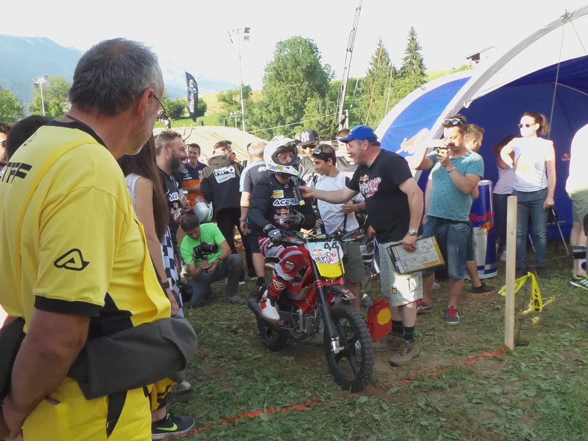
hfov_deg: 54.0
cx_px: 294
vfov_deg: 41.8
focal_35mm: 34
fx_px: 578
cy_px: 220
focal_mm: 6.2
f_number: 3
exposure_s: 1/80
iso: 100
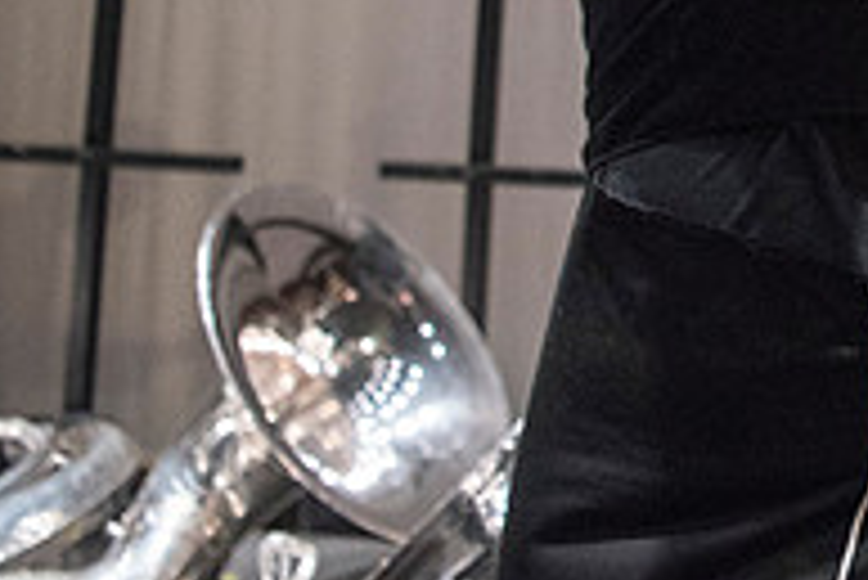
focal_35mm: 72
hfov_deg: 23.9
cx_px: 1187
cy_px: -196
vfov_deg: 17.6
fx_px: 1737
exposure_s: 1/400
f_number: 2.8
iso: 4000
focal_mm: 24
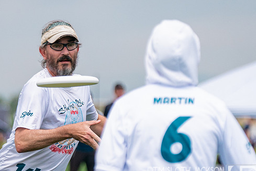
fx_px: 3002
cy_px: 160
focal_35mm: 422
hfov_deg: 4.9
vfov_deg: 3.3
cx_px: 69
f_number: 3.2
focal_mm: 156
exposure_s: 1/8000
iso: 640
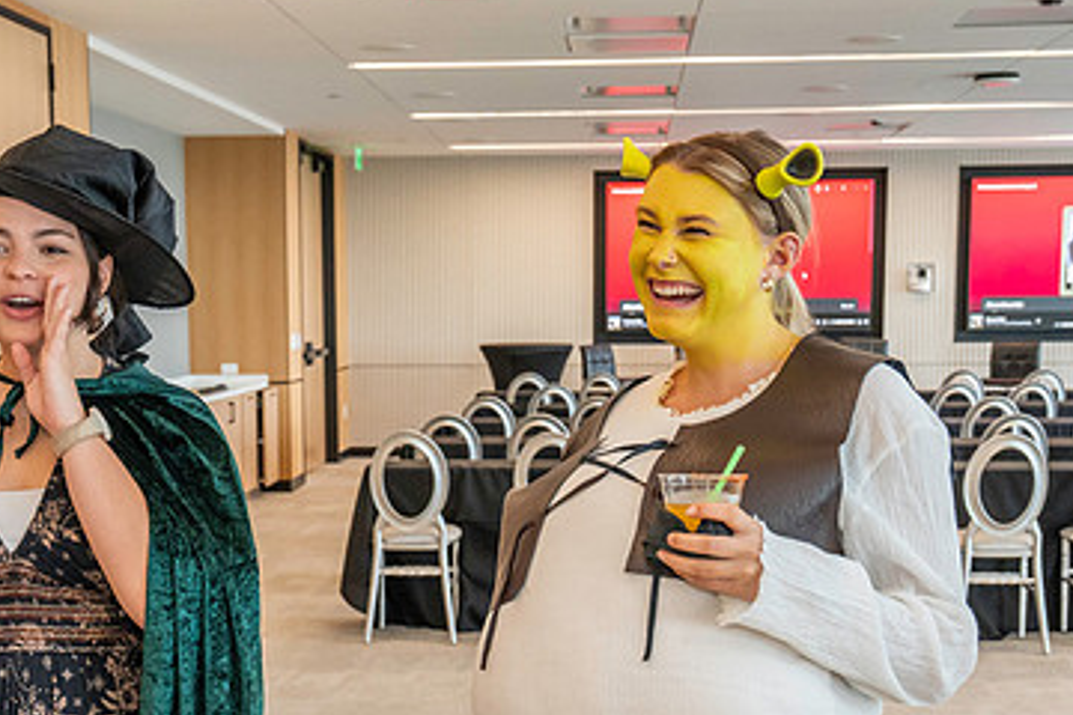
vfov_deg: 20.7
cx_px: 444
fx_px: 1937
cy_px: 567
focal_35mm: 65
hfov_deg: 30.9
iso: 3200
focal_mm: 36
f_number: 5.6
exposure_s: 1/160
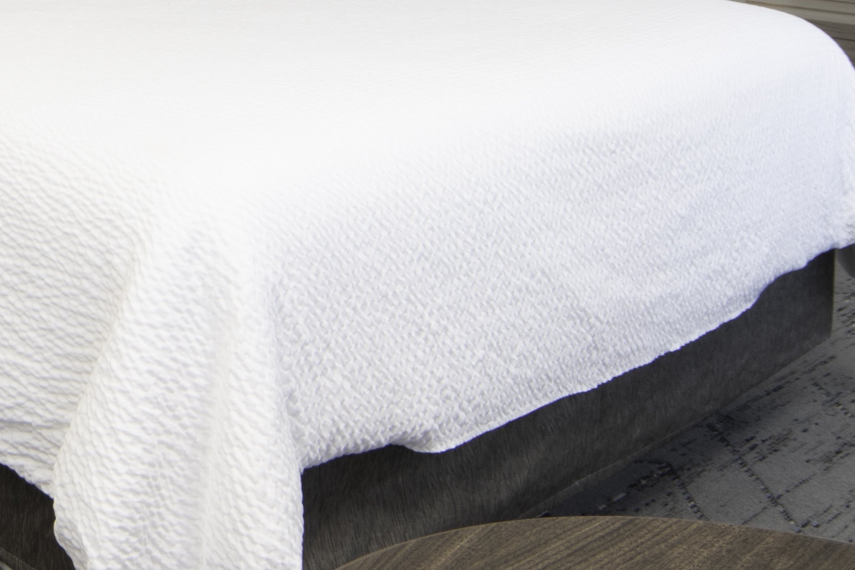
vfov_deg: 26.6
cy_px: 130
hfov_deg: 34.2
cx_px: -88
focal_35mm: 50
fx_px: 1187
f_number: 11
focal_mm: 12
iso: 100
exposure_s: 1/2.5
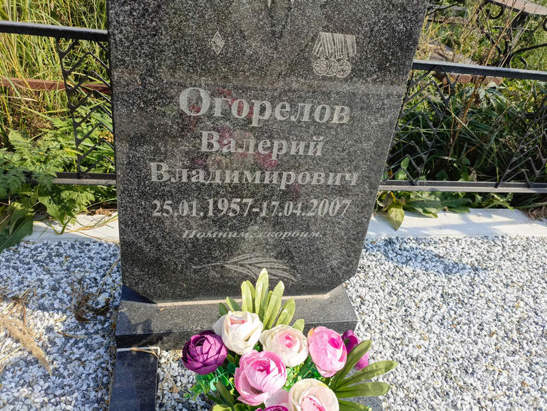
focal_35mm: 25
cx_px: 274
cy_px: 206
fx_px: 395
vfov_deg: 54.9
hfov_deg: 69.4
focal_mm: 4.76
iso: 112
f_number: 1.69
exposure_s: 1/572
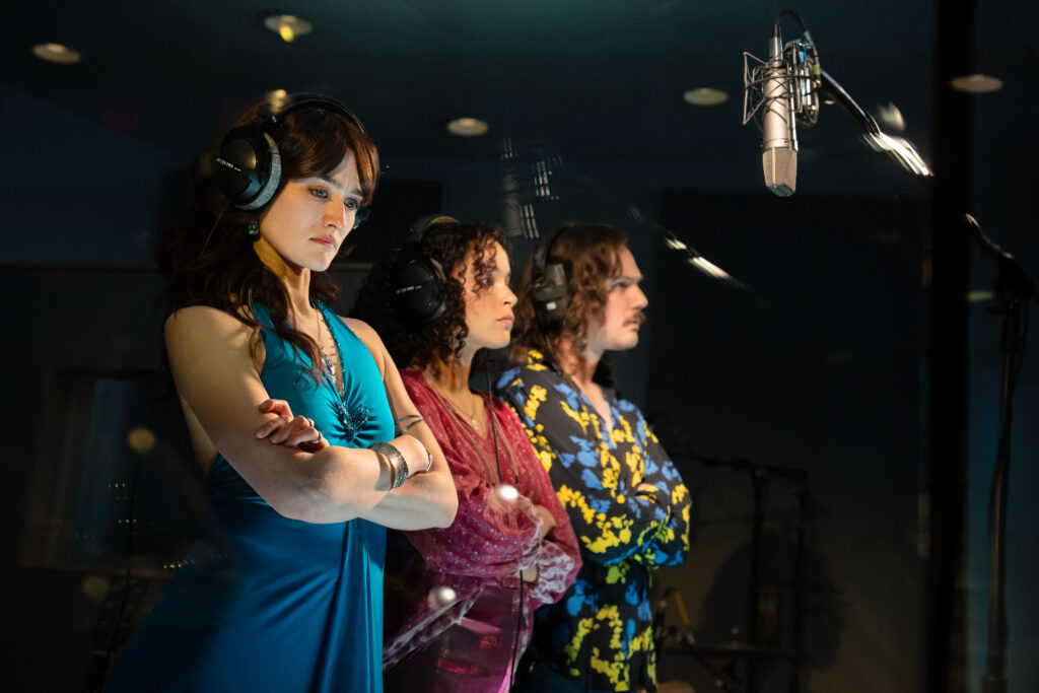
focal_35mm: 56
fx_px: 1616
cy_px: 346
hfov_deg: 35.6
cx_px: 520
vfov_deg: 24.2
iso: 2500
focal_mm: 56
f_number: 3.5
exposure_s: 1/320
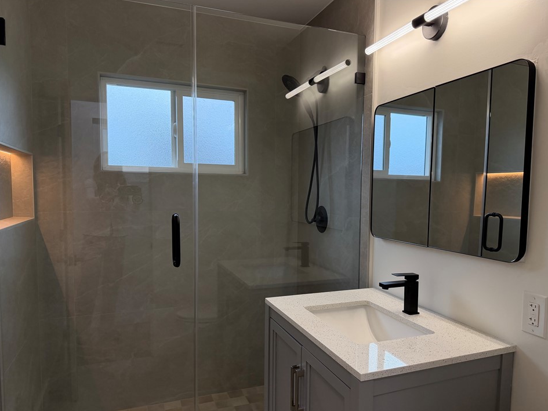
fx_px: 412
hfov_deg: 67.2
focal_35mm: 26
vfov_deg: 53.0
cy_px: 220
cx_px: 295
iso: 200
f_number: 1.78
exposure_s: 1/207
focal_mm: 6.76
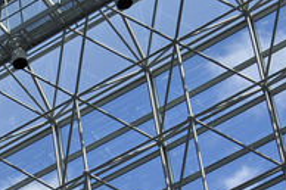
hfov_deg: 8.9
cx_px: -177
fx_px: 1770
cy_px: 379
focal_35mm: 223
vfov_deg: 6.0
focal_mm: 32
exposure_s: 1/250
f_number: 7.1
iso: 200
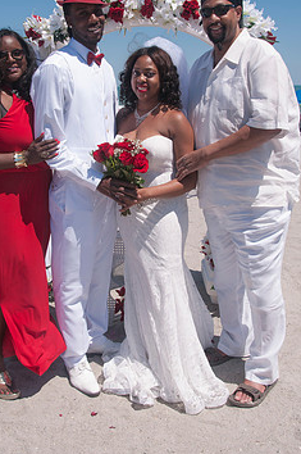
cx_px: 134
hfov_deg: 31.8
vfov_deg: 46.2
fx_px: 528
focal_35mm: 42
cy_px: 182
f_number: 11
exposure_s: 1/250
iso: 100
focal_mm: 22
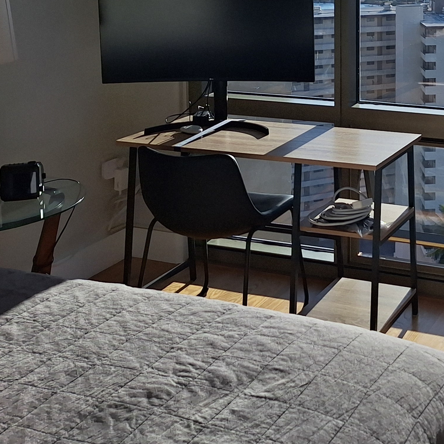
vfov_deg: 29.3
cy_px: 14
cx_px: 415
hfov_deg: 29.5
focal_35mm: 55
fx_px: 798
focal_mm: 5.54
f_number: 1.8
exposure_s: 1/2604
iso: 40
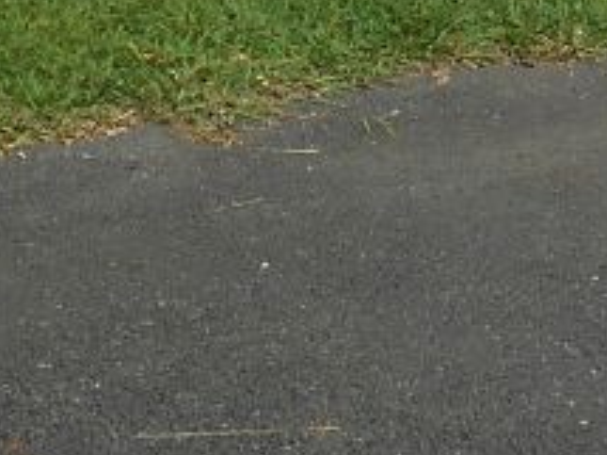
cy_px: -704
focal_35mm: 174
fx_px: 3049
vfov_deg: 7.8
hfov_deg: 11.4
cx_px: 327
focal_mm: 4.6
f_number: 3.2
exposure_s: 1/1000
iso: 80
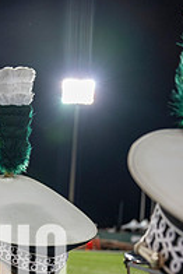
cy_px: 263
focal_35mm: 55
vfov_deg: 33.6
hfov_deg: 23.7
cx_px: 4
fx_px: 419
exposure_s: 1/500
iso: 1250
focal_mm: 24
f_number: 3.2
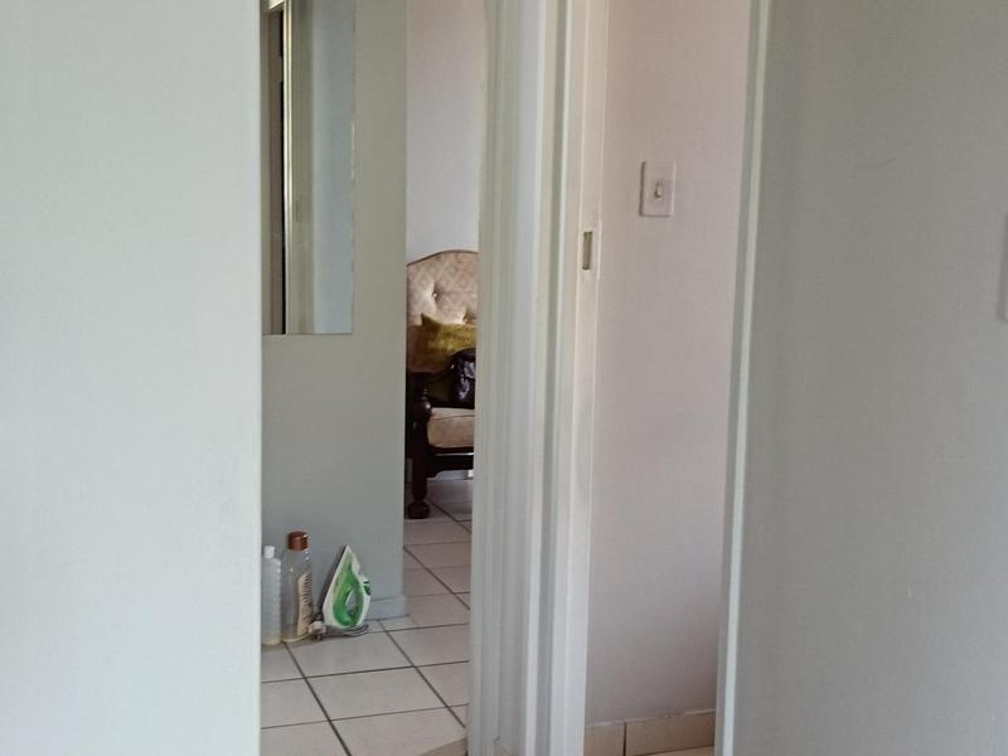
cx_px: 504
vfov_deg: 30.3
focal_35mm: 48
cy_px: 378
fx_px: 1398
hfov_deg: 39.7
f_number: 1.75
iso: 763
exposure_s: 1/25
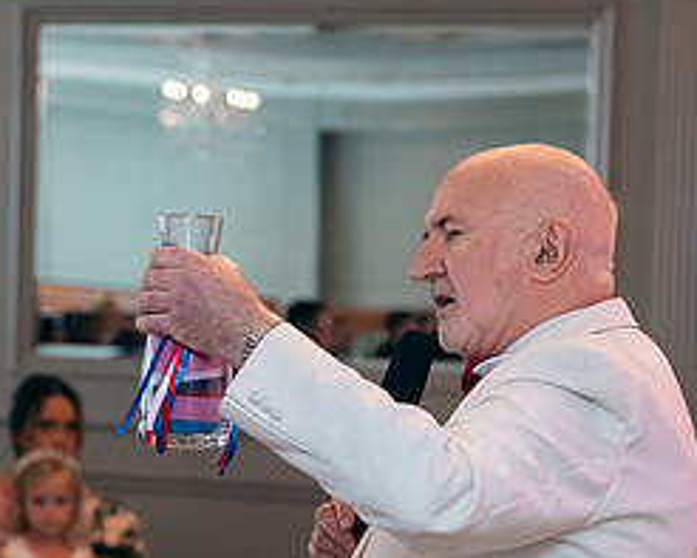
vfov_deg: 9.9
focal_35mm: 155
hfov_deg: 12.4
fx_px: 3199
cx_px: 181
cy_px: 438
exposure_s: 1/160
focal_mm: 70
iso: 640
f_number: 3.5
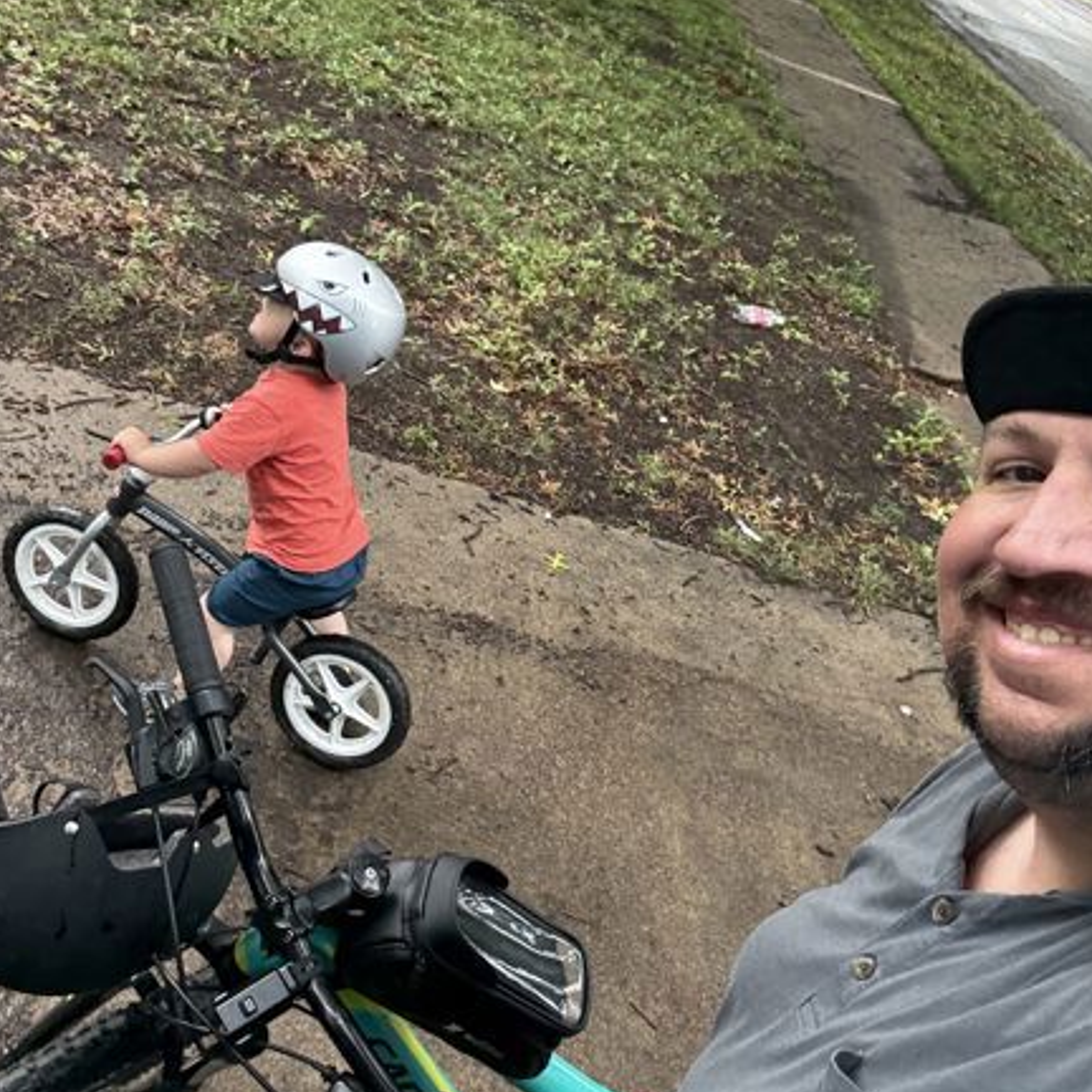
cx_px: 546
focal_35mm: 36
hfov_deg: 46.0
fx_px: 1285
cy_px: 517
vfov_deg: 46.0
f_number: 1.9
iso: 40
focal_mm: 2.69
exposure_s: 1/121
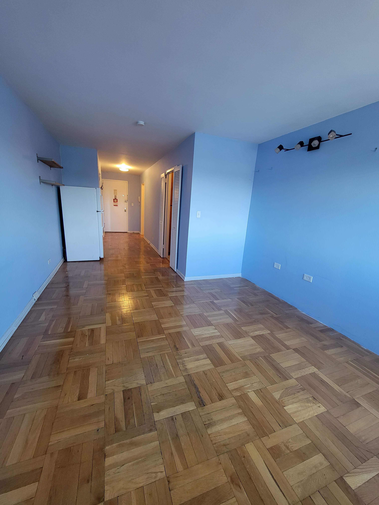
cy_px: 252
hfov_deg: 89.9
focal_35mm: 13
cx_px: 190
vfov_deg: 106.2
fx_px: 190
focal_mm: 2.2
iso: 200
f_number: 2.2
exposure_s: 1/60
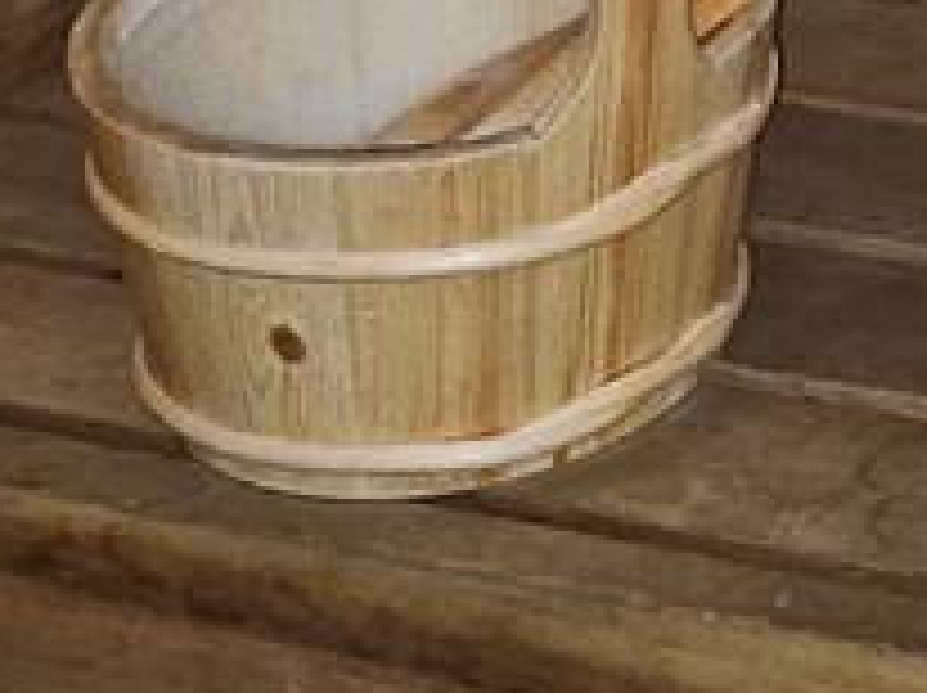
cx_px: 2210
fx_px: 4788
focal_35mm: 179
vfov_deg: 7.6
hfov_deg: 9.8
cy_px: -1120
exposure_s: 1/9.99
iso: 160
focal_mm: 5.4
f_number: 1.8
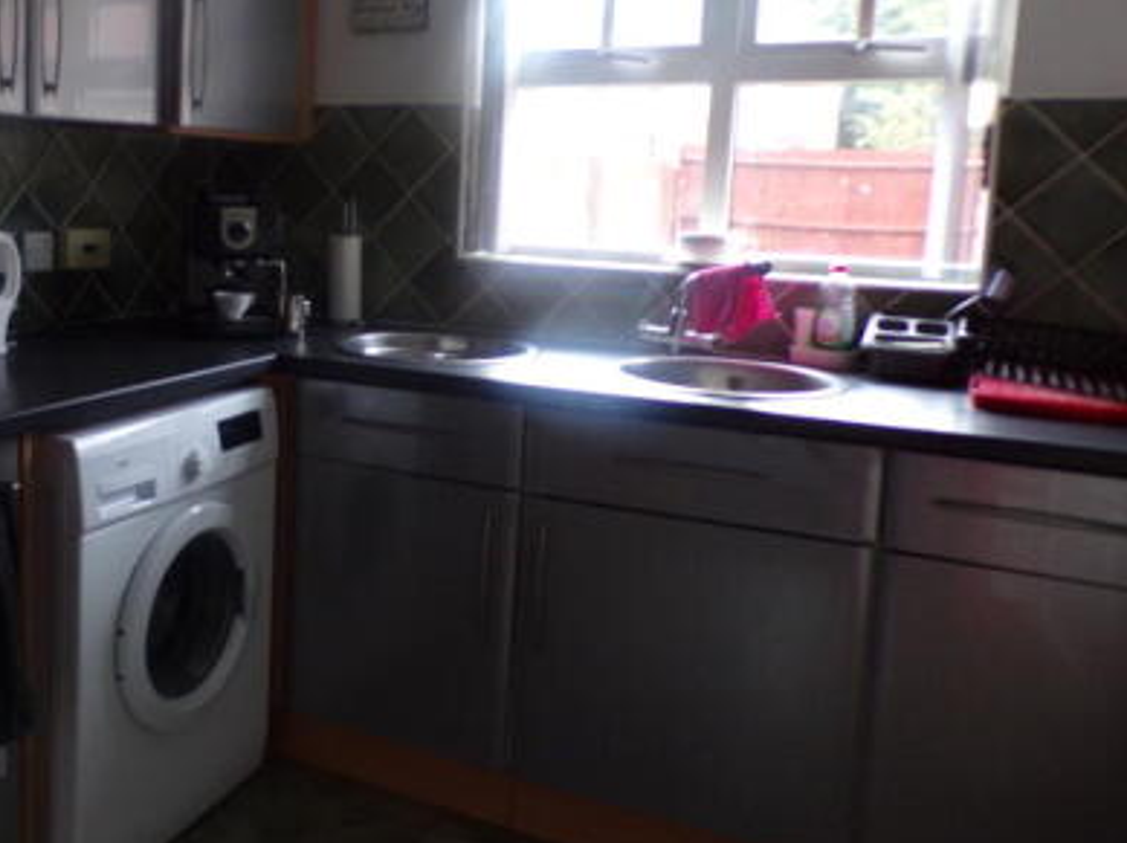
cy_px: 326
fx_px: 1171
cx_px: 352
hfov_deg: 50.2
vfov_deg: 39.4
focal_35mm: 36
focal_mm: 4.3
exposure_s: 1/70
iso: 100
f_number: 3
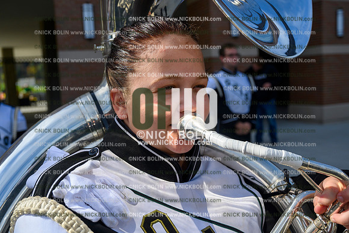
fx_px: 358
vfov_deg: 35.9
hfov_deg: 51.9
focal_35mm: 37
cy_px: 116
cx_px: 174
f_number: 5
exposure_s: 1/1250
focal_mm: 37
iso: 200
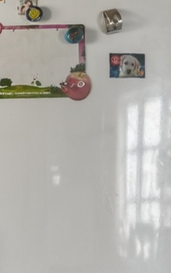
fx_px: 977
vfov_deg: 15.8
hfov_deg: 7.4
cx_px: -490
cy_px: 243
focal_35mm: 131
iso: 400
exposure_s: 1/10
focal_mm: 21
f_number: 8
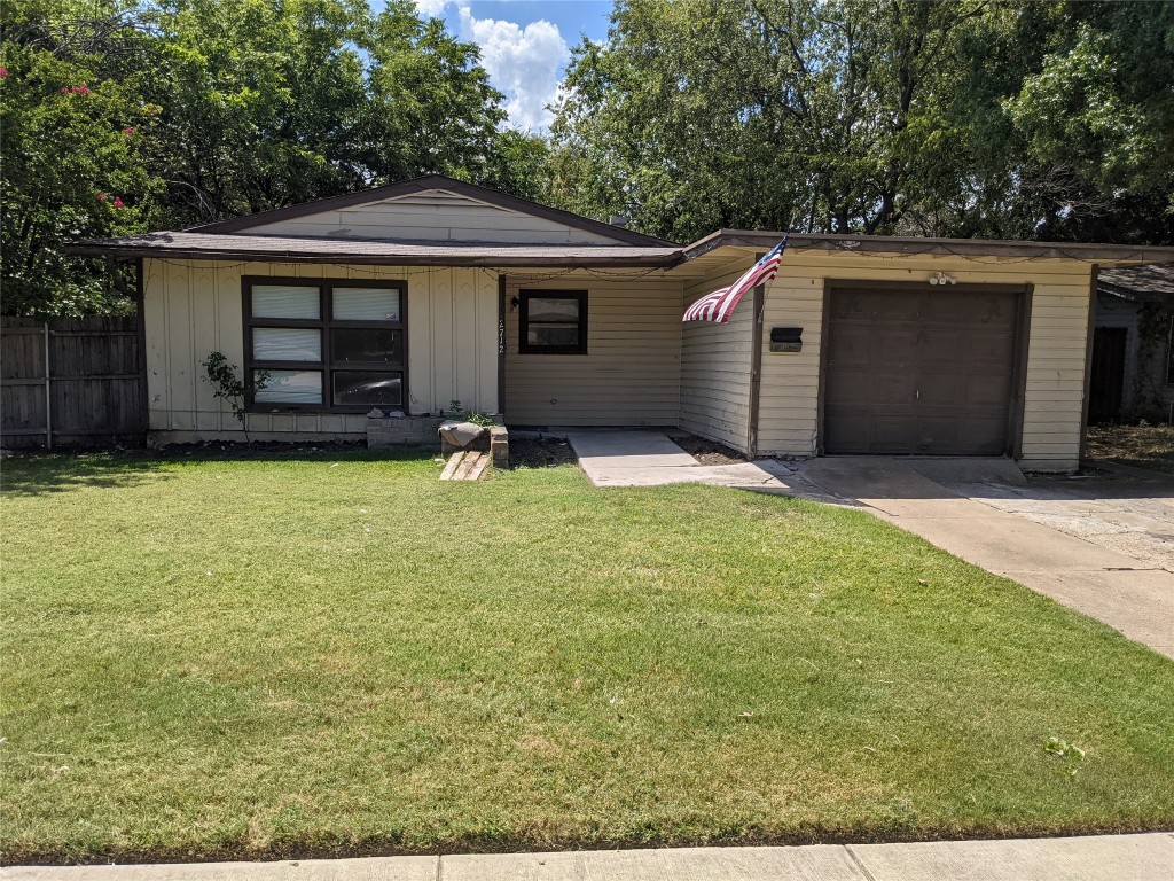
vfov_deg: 51.4
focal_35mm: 27
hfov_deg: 65.3
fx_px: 916
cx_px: 587
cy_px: 440
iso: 63
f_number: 1.73
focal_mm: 4.38
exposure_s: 1/4673
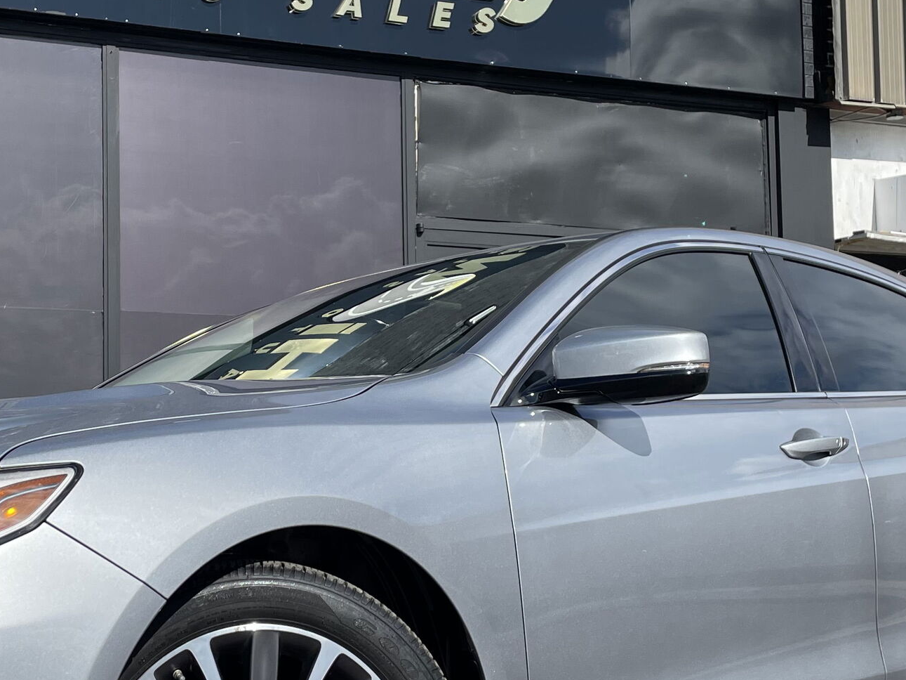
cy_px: 386
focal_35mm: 58
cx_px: 321
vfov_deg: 25.2
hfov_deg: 33.0
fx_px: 1518
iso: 32
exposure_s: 1/3509
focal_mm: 4.2
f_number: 1.6
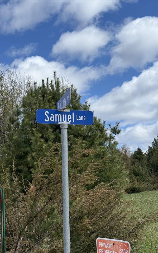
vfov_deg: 39.6
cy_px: 126
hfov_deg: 25.3
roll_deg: +2.5
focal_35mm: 51
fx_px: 351
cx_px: 65
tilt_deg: +12.3
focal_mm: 6.76
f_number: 1.78
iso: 64
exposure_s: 1/5587
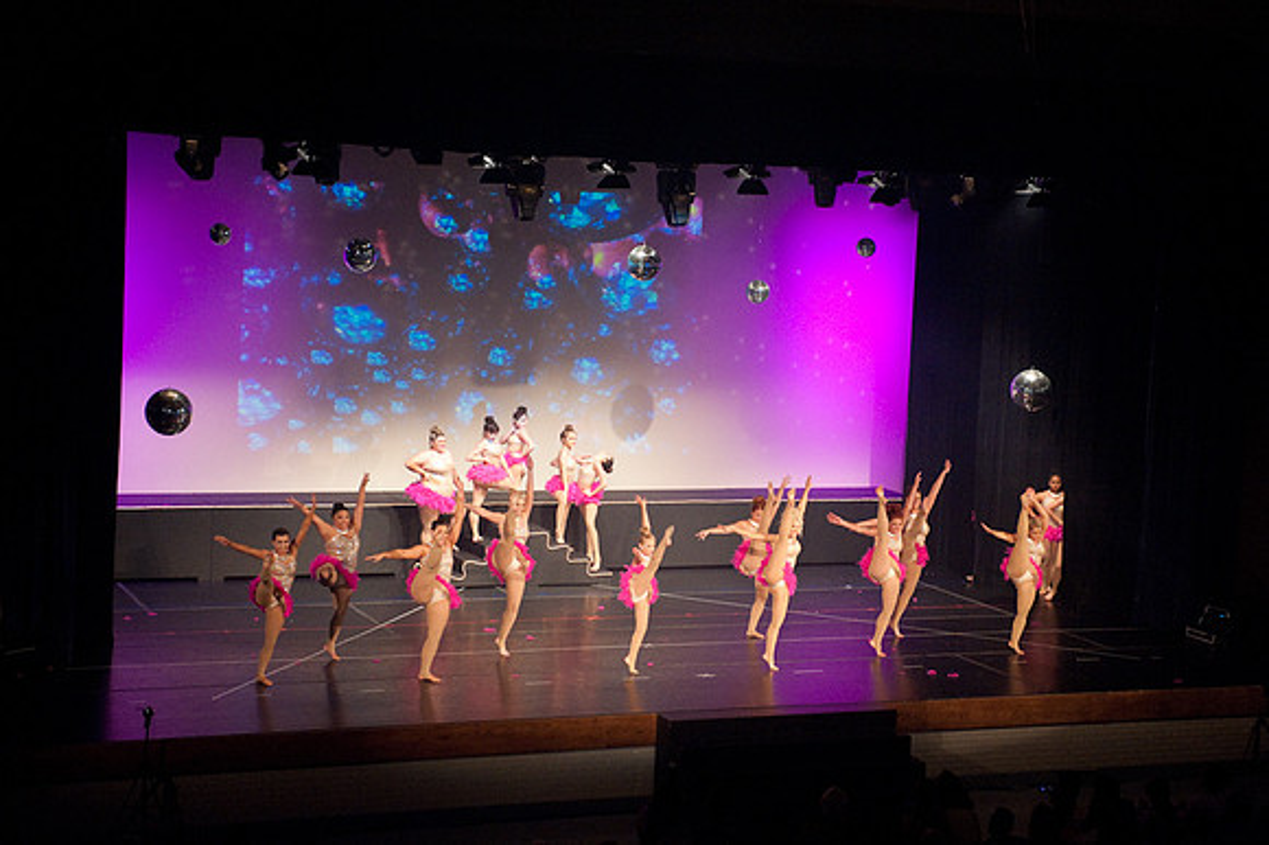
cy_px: 422
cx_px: 634
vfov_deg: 19.4
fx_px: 2466
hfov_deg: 28.9
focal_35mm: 70
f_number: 4
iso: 3200
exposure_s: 1/200
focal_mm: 70
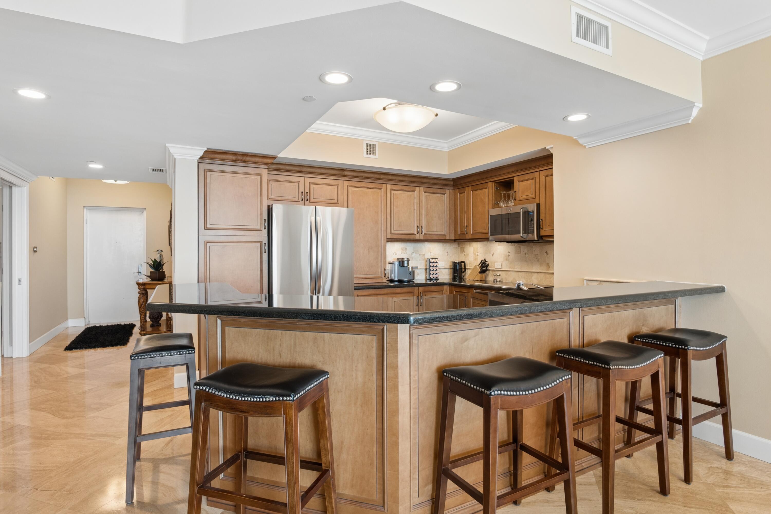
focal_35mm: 18
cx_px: 386
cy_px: 257
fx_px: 385
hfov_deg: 90.0
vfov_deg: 67.4
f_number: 9
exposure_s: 1/5
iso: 200
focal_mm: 12
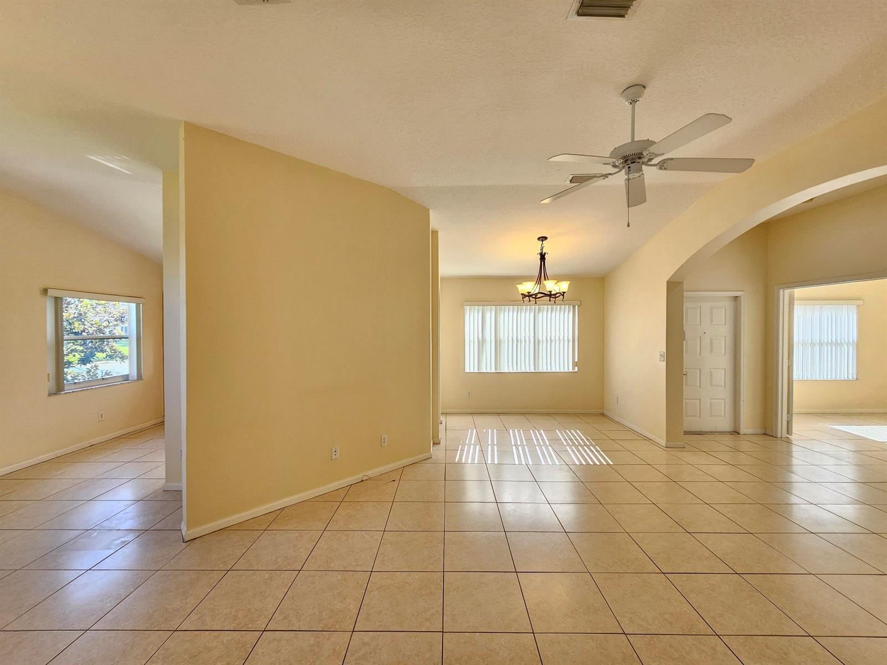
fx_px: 333
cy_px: 332
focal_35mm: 13
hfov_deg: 106.2
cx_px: 444
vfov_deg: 89.9
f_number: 2.2
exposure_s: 1/60
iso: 64
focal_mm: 2.2
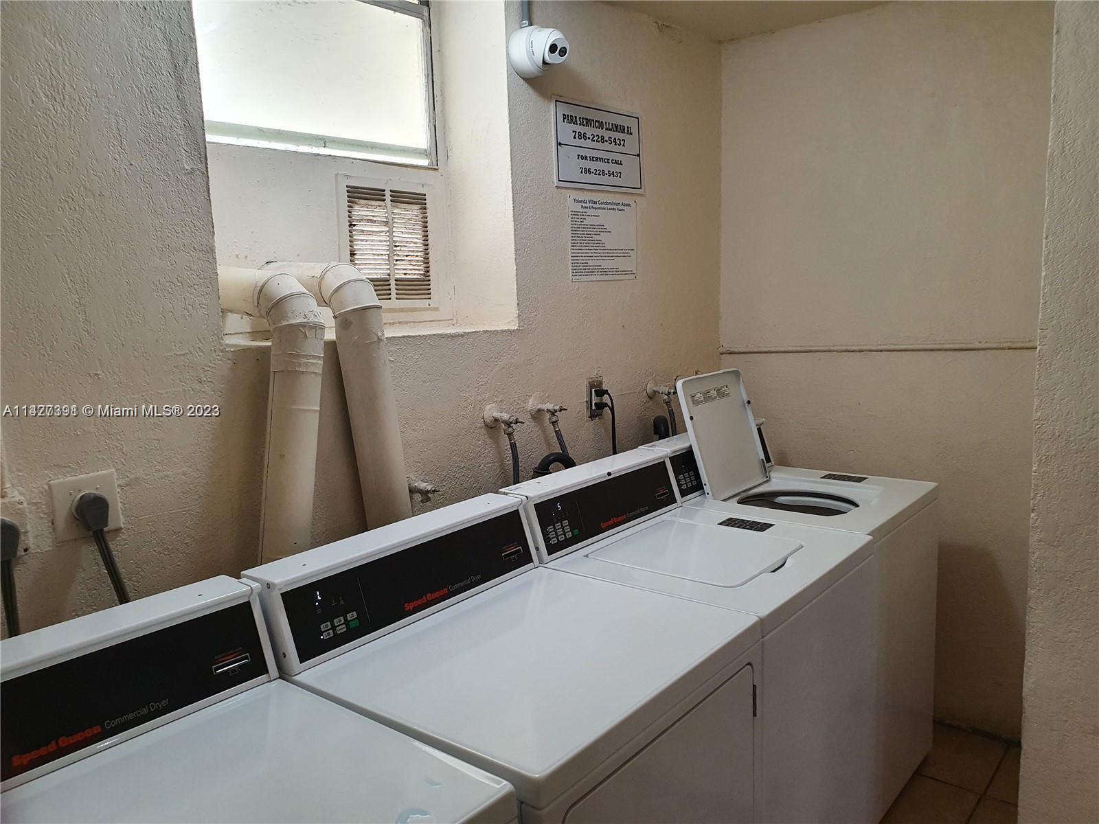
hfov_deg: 67.3
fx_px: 825
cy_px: 412
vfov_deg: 53.1
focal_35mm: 26
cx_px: 550
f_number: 2.4
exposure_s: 1/120
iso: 250
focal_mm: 4.32
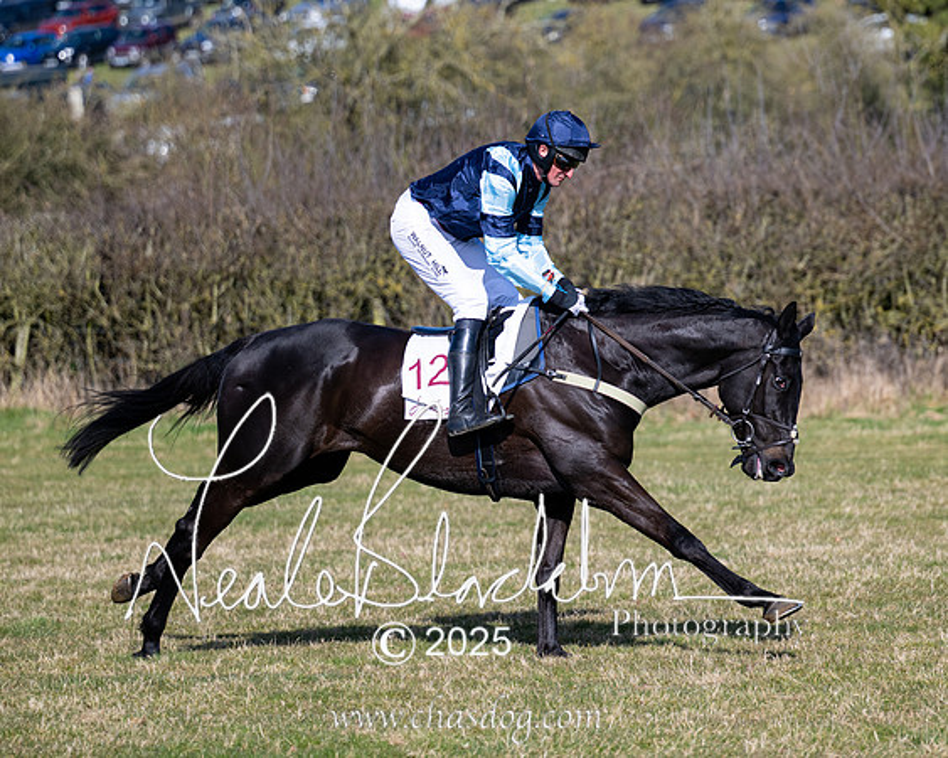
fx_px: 5688
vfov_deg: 7.6
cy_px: 379
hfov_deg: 9.5
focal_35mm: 203
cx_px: 544
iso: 200
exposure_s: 1/4000
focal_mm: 120
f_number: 2.8
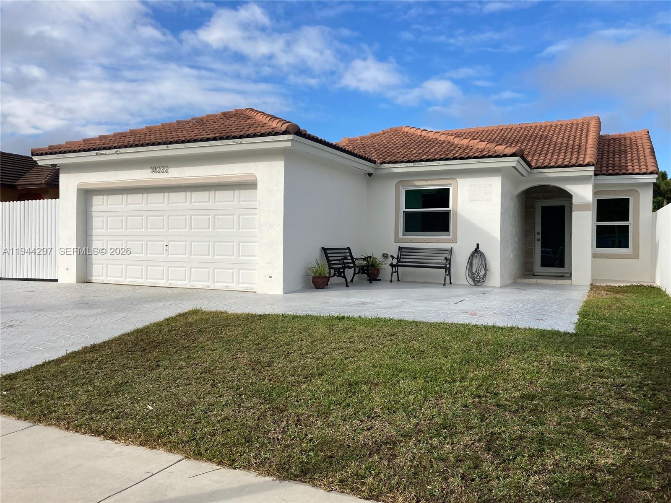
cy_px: 252
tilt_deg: +0.7
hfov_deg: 63.4
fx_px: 543
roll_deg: -1.0
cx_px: 336
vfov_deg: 49.7
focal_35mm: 28
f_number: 1.8
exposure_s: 1/2558
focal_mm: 3.99
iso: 20
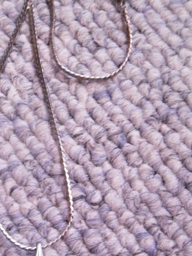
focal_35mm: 55
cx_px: 44
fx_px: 407
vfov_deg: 34.8
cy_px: 158
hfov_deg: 26.2
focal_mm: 6.3
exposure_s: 1/17
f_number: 3.5
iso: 800
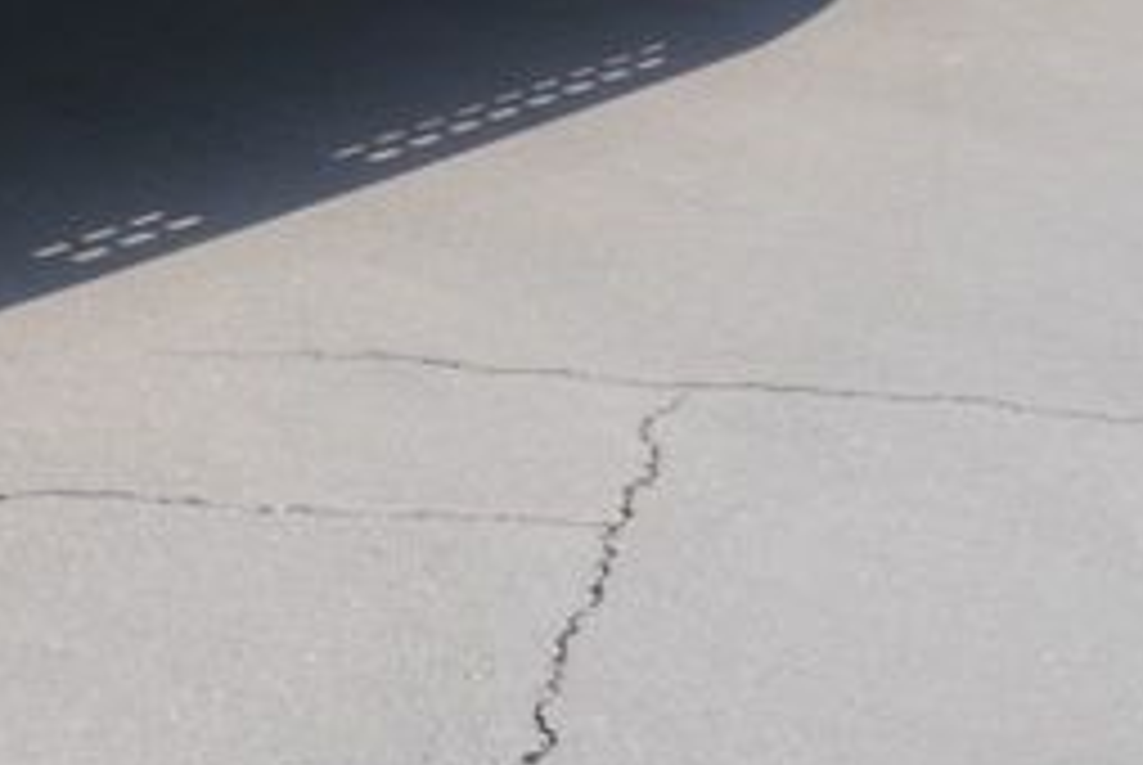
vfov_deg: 7.9
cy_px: -554
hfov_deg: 11.6
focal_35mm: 169
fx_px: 5372
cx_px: -549
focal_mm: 28
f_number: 8
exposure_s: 1/160
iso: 100
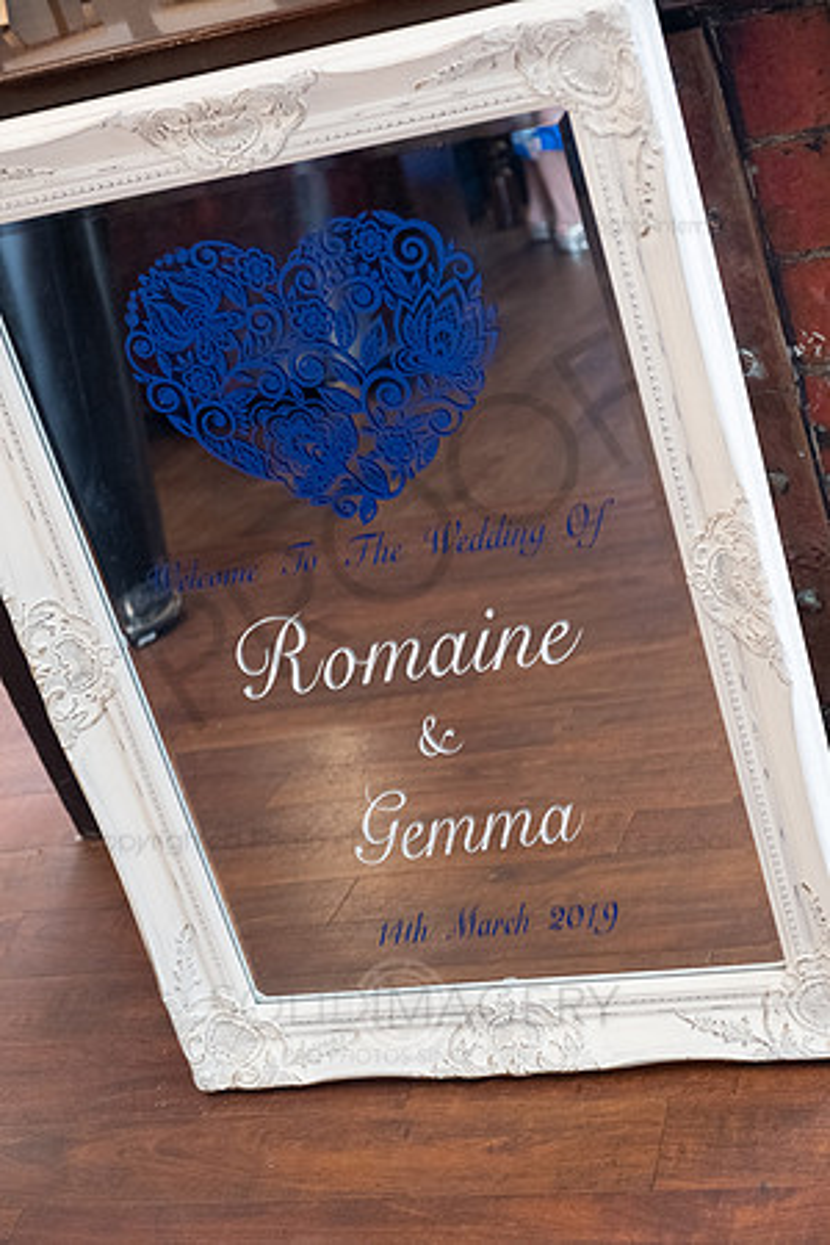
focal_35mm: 64
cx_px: 415
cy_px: 622
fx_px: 2213
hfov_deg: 21.2
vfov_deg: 31.4
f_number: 4
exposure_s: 1/30
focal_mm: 42.5
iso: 2000
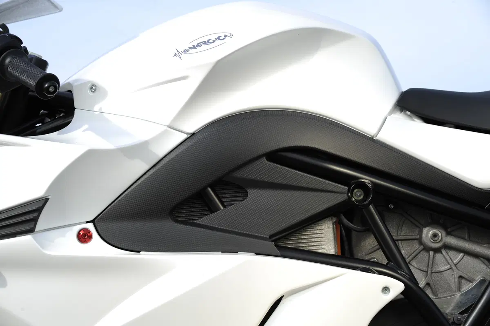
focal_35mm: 110
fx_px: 1497
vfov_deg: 12.4
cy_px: 163
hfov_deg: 18.6
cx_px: 245
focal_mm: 110
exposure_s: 1/160
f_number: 10
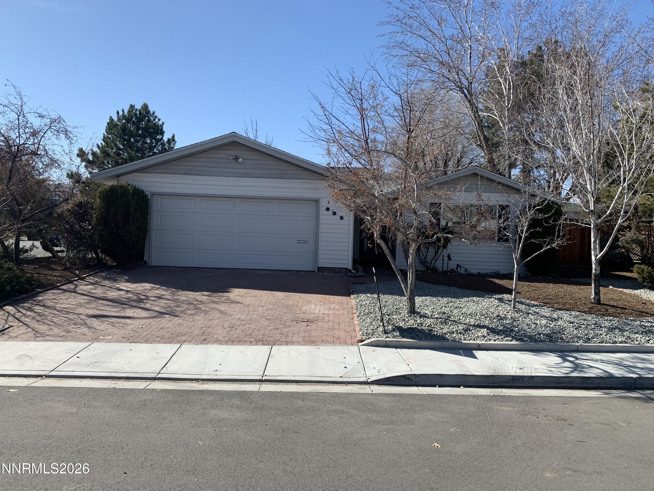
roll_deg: -2.4
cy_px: 246
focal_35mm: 26
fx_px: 491
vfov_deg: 53.1
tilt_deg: -1.2
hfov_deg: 67.3
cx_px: 327
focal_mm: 4.25
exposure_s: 1/1812
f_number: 1.8
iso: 25
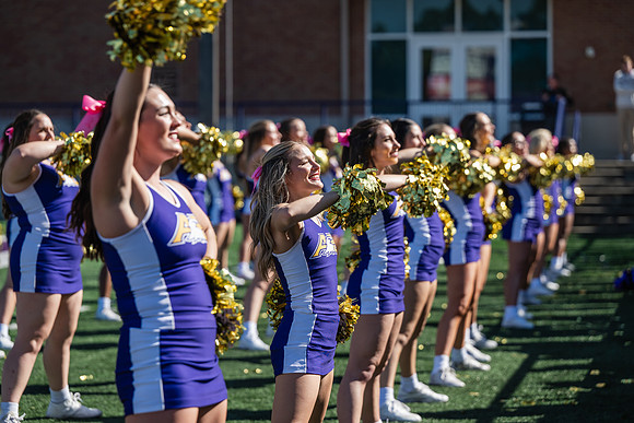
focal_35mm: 120
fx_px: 2114
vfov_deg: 11.4
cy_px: 212
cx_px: 317
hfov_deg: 17.1
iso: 125
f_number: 3.5
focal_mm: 120
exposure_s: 1/1000
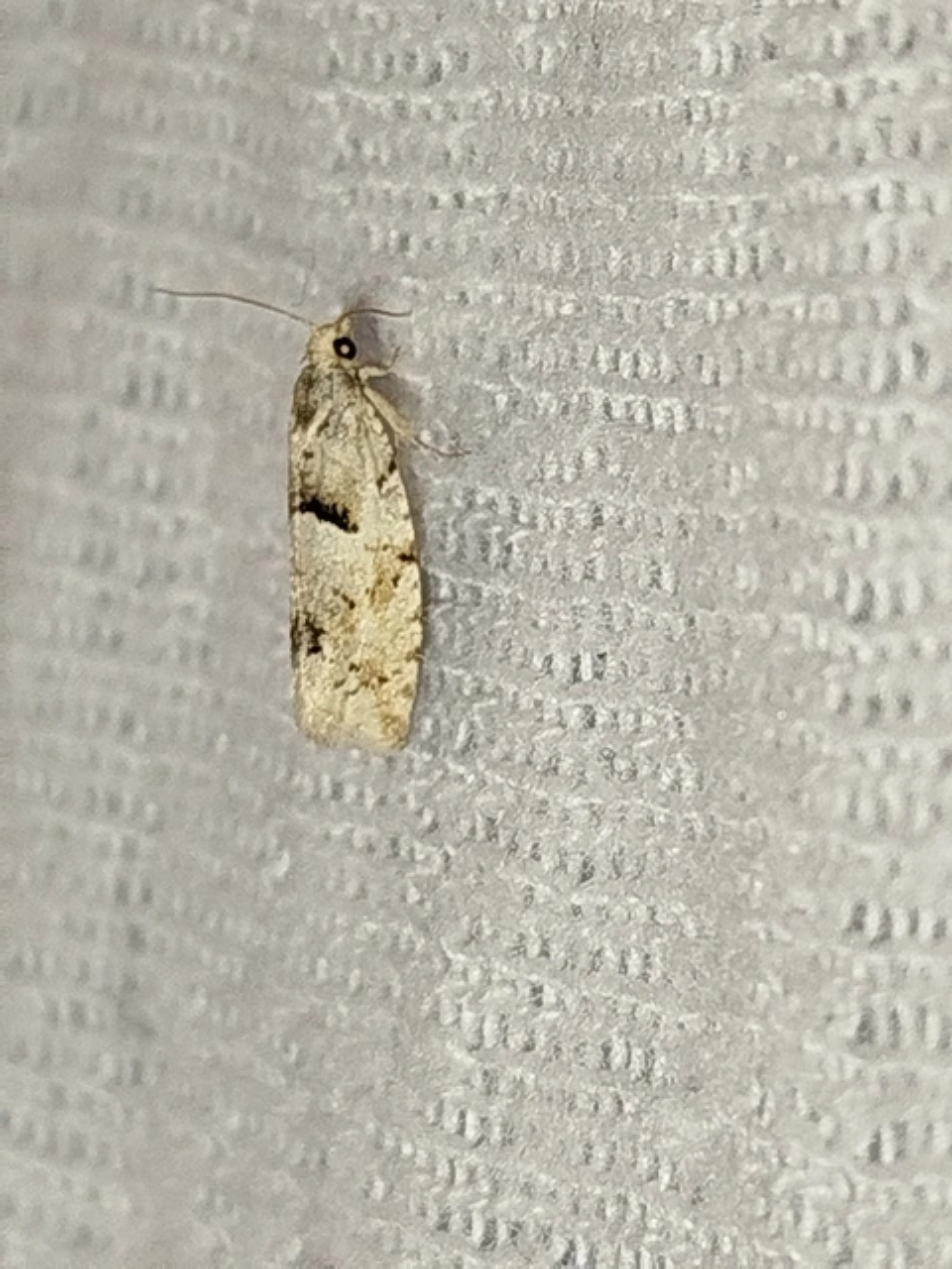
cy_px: 634
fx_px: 4730
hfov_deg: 11.5
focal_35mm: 129
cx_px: 476
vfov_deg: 15.3
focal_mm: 5.31
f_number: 1.7
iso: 80
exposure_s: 1/50
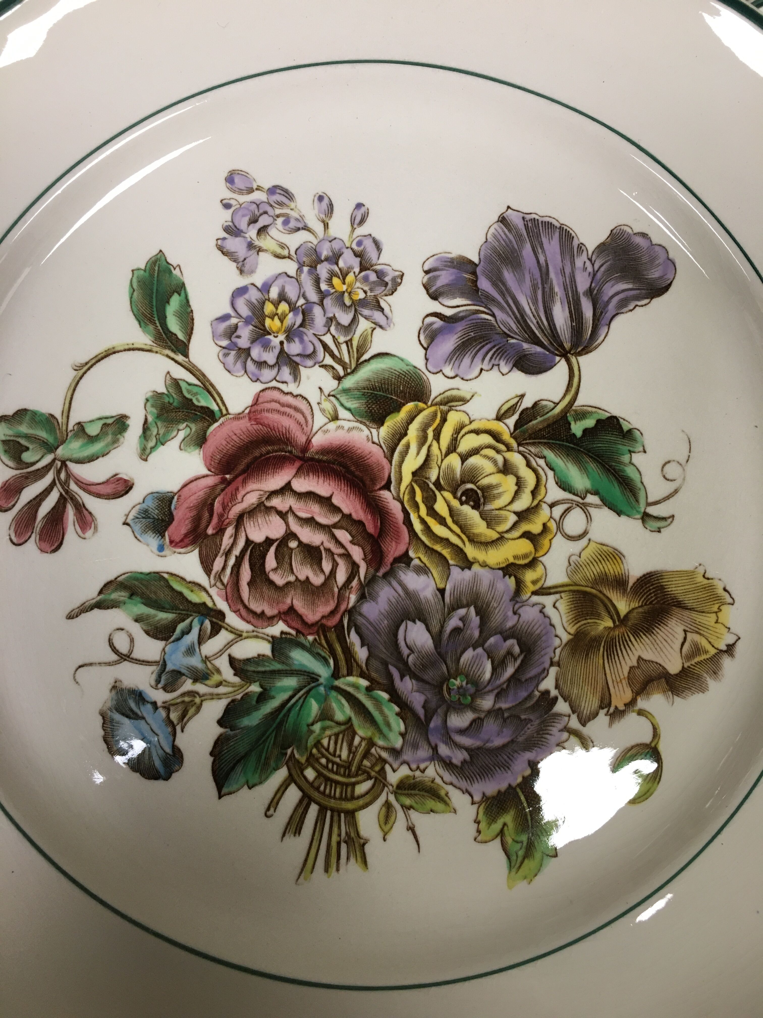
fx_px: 852
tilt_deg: -85.0
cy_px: 509
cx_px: 382
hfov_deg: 48.2
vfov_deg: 61.7
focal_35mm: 29
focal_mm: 4.15
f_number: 2.2
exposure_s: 1/33
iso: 64
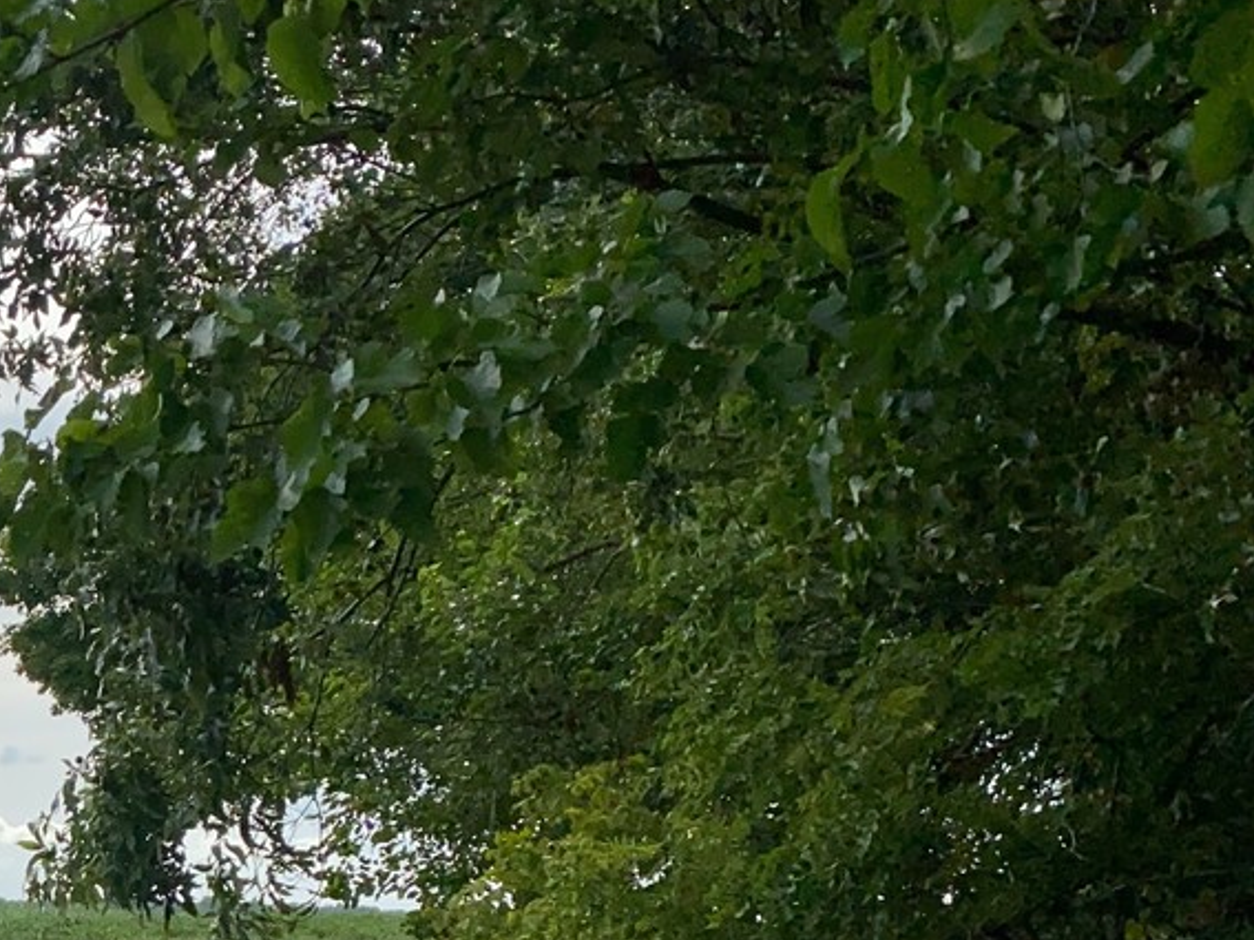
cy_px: 975
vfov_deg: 21.3
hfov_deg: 25.6
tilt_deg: +0.4
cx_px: -336
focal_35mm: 66
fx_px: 2390
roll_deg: -1.5
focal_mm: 4.25
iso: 100
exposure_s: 1/8772
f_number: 1.8
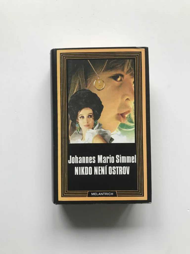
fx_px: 205
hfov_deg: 49.7
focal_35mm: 28
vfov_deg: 63.4
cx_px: 95
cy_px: 127
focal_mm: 3.99
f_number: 1.8
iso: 40
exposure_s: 1/33
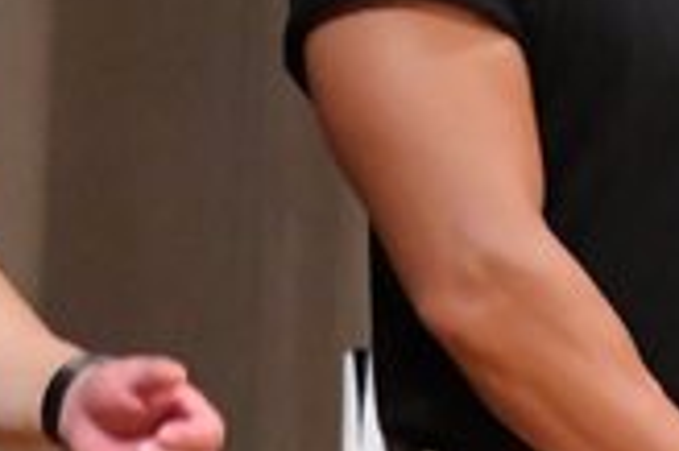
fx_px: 40133
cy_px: -25
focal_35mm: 2130
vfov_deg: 0.6
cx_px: 482
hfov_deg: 1.0
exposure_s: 1/400
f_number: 5.6
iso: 11400
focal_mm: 300
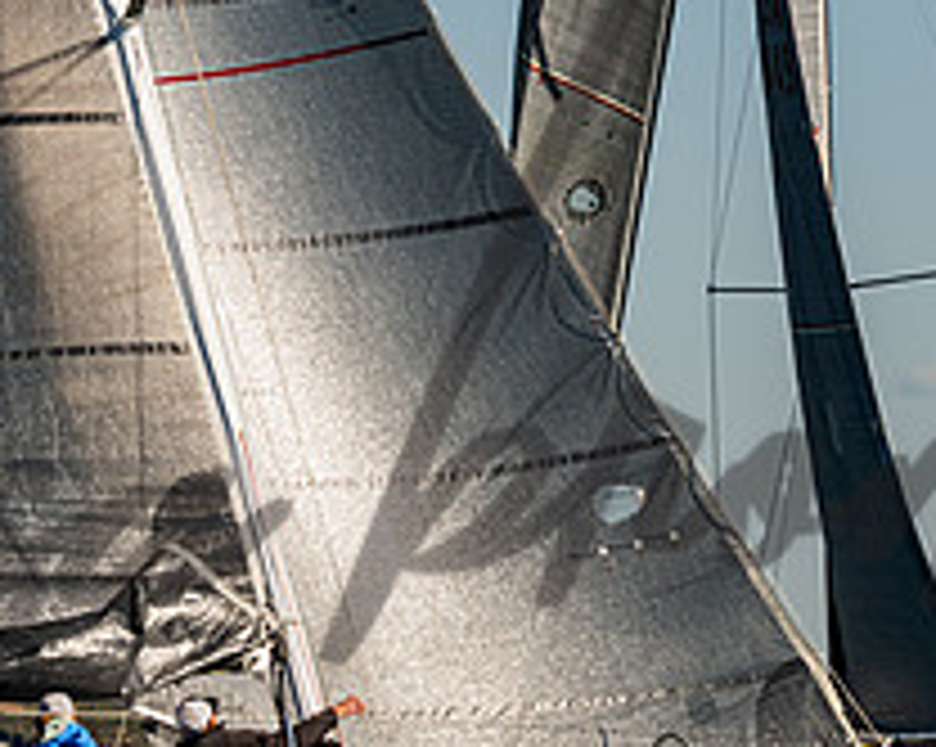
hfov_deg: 3.7
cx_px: 642
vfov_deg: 2.9
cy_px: 460
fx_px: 14530
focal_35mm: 525
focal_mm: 185
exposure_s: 1/2000
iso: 400
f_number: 9
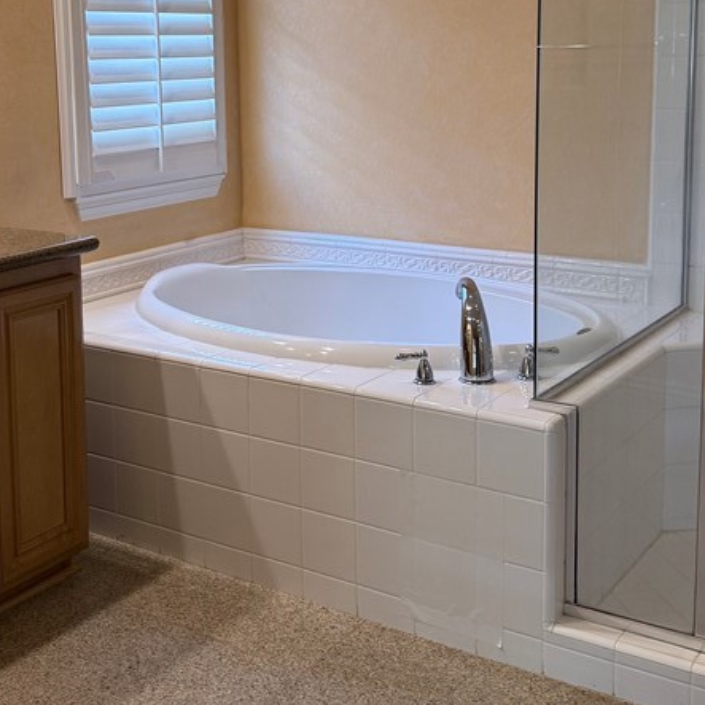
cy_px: 196
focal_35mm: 49
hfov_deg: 34.5
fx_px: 1129
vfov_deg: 34.1
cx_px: 267
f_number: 1.78
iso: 160
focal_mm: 6.76
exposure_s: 1/60
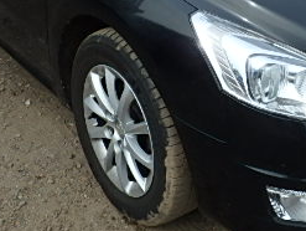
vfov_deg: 19.1
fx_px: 664
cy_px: -1
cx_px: 238
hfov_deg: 25.6
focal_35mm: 75
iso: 125
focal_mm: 5.2
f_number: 4.6
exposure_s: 1/400
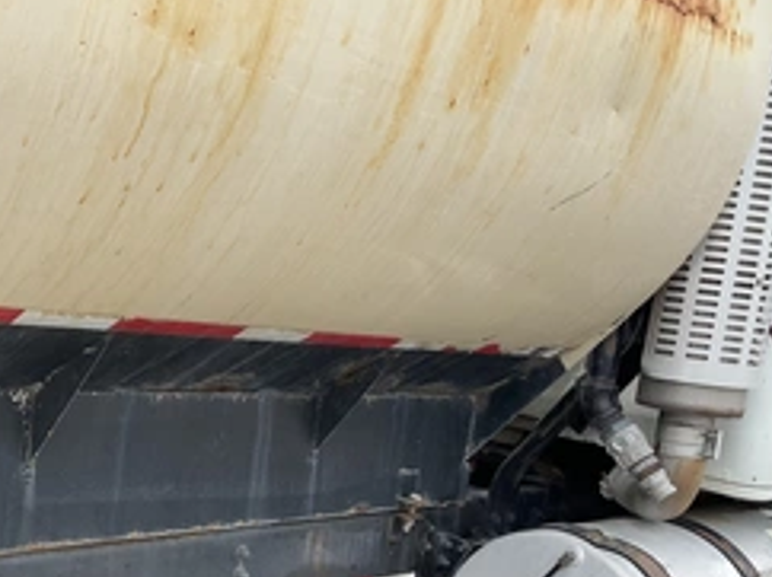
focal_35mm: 48
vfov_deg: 29.5
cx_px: 258
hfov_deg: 39.2
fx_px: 1069
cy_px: 462
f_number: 1.8
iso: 25
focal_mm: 3
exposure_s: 1/465
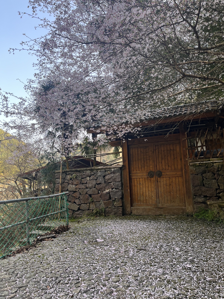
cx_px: 112
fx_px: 224
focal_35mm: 26
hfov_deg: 53.1
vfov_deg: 67.3
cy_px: 150
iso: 40
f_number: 1.6
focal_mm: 5.1
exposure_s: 1/203
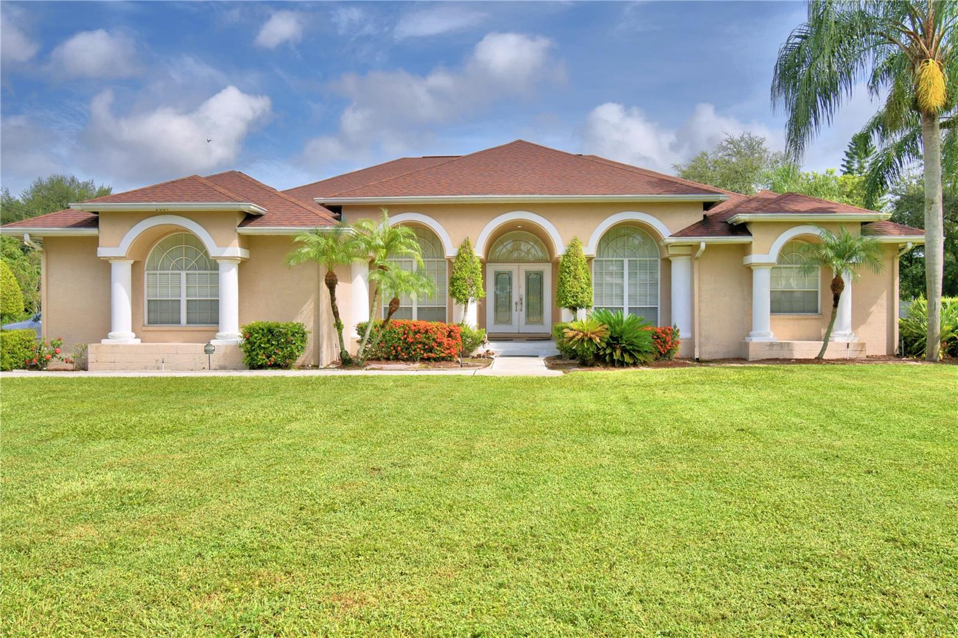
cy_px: 319
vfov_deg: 43.6
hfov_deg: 61.9
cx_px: 479
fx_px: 798
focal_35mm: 30
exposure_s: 1/800
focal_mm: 20
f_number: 5.6
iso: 100
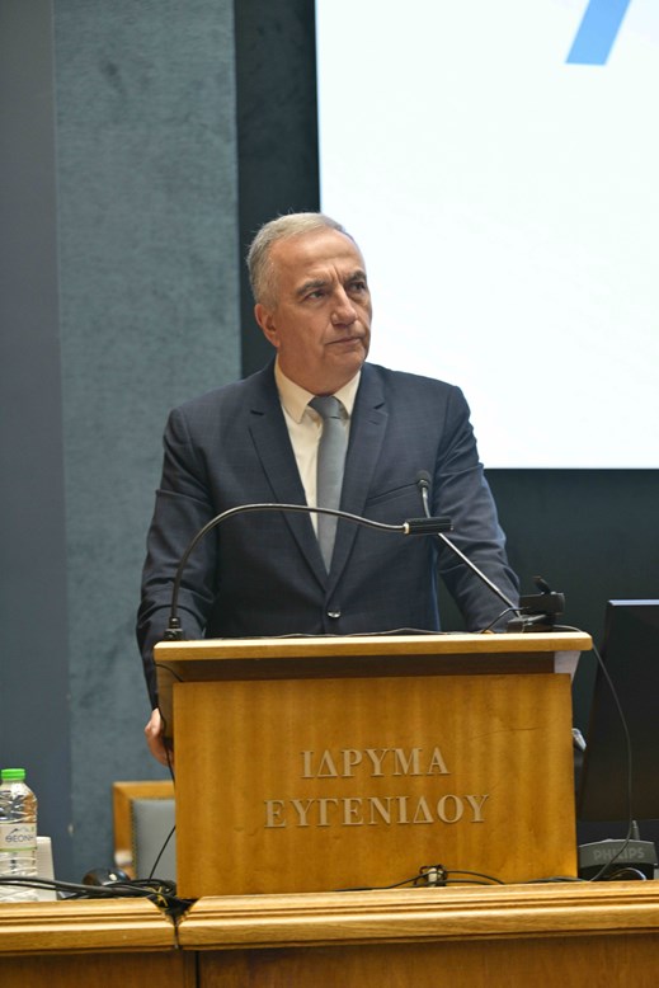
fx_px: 2525
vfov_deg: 22.1
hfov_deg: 14.9
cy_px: 494
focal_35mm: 92
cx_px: 330
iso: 1000
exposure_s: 1/80
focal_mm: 92
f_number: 4
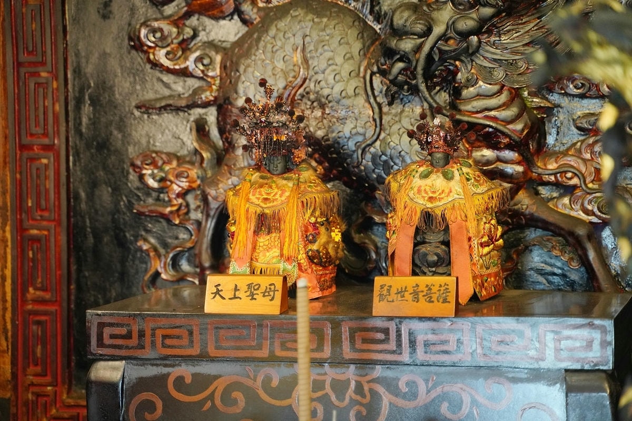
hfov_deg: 27.0
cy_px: 210
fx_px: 1317
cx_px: 316
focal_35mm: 75
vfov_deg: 18.2
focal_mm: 75
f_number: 2.8
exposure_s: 1/160
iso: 4000
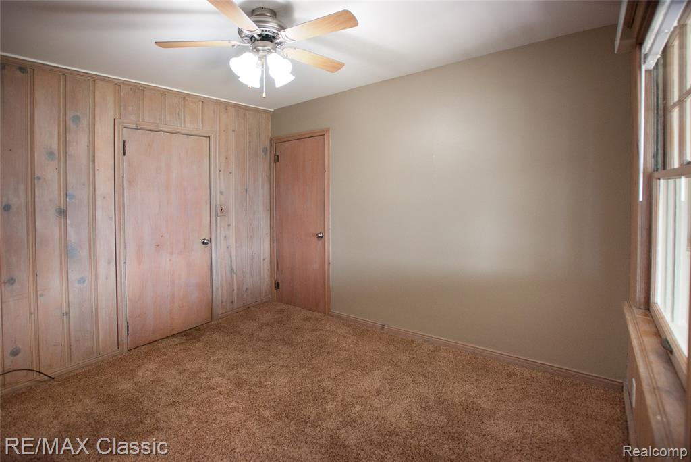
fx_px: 288
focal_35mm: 15
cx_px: 346
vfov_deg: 77.4
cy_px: 231
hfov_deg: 100.4
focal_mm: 10
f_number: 3.5
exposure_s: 1/60
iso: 800
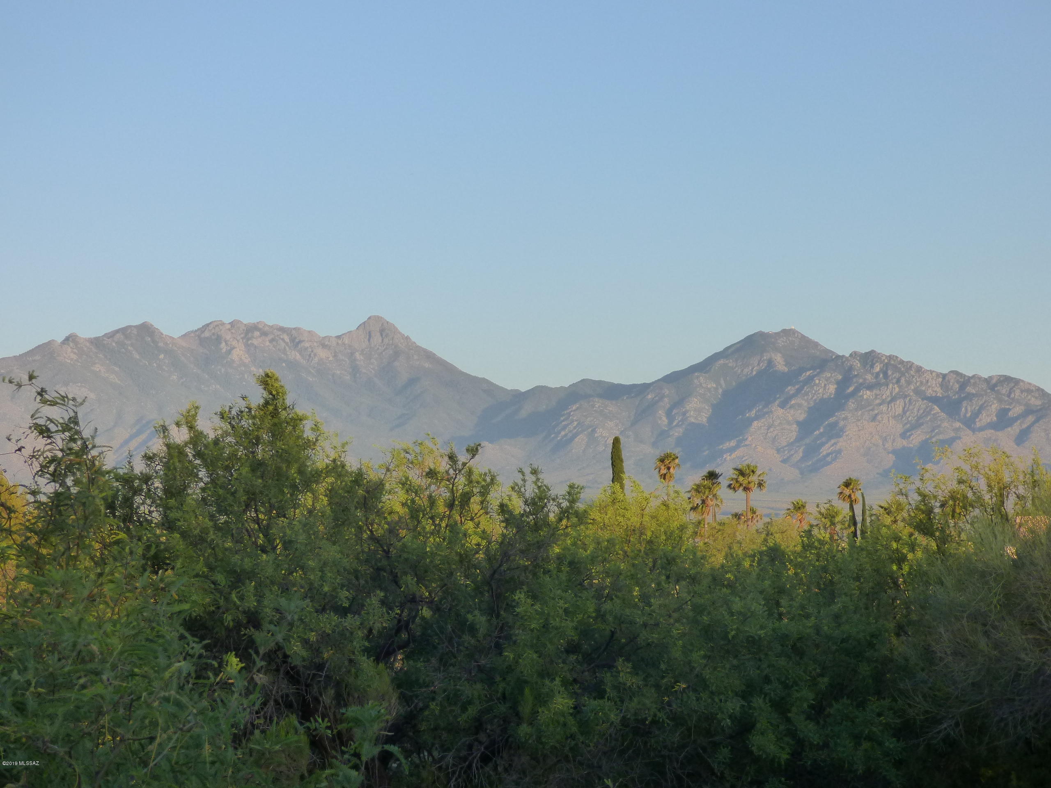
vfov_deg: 15.9
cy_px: 394
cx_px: 526
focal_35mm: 93
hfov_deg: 21.1
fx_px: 2824
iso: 200
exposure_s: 1/320
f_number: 4.6
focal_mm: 15.56
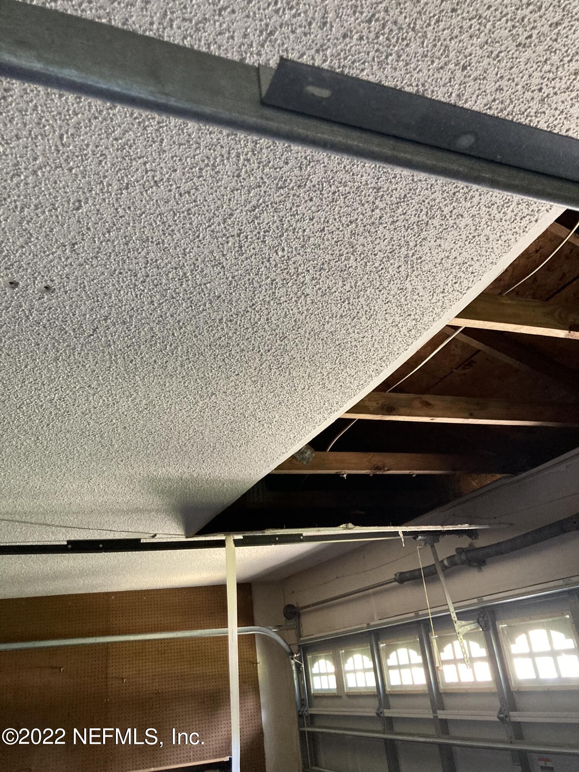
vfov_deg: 63.4
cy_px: 386
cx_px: 290
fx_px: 624
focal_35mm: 28
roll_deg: +7.9
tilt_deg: +26.1
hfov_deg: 49.7
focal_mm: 3.99
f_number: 1.8
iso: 400
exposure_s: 1/40
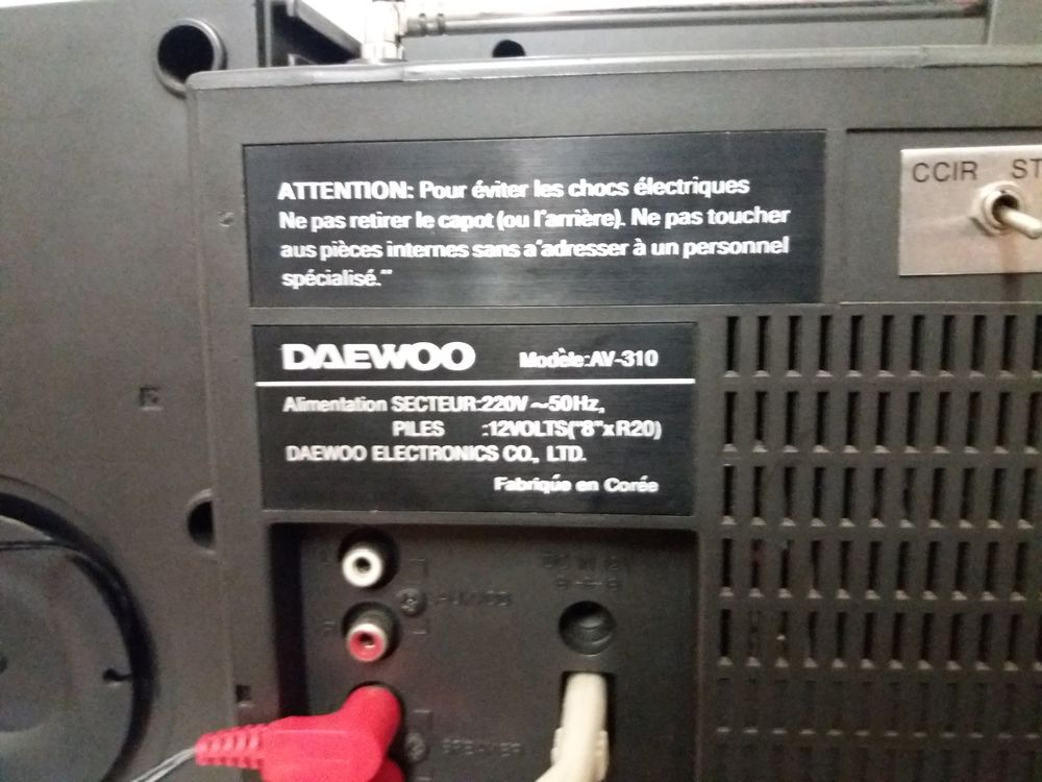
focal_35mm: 28
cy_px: 391
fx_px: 843
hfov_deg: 63.4
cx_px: 521
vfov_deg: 49.7
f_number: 1.9
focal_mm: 3.7
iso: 1000
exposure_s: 1/17
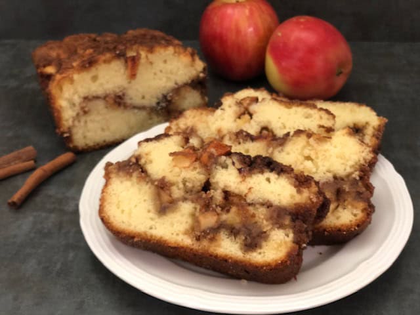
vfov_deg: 28.0
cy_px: 158
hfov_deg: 36.8
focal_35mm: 52
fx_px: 631
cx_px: 210
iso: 160
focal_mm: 6
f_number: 2.4
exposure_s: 1/10
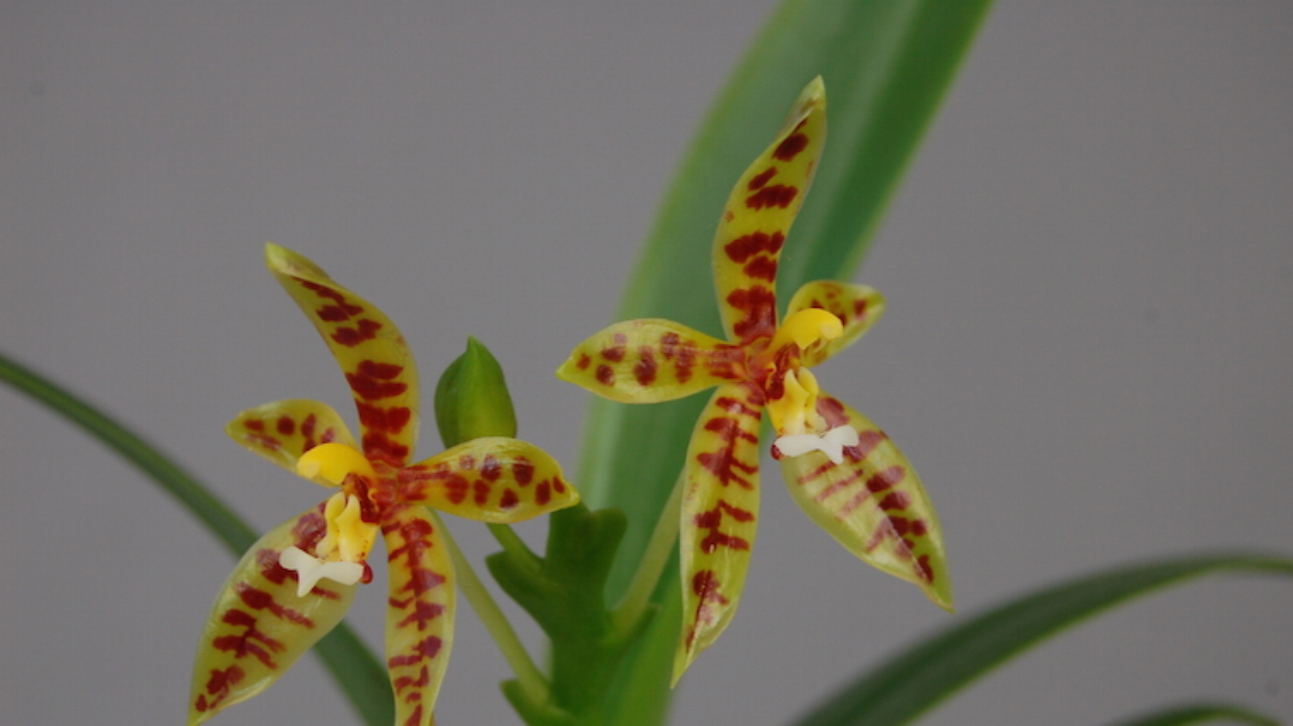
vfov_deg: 13.2
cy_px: 431
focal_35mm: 92
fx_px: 3138
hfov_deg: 23.3
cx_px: 680
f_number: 8
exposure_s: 1/60
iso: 250
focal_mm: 55
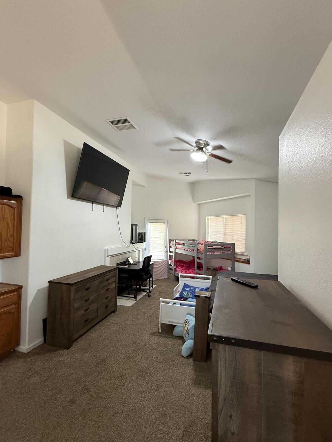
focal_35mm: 16
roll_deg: -1.2
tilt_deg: +1.6
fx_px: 205
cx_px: 166
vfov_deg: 94.5
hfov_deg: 78.1
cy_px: 226
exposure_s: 1/60
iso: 400
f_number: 2.2
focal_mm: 2.22
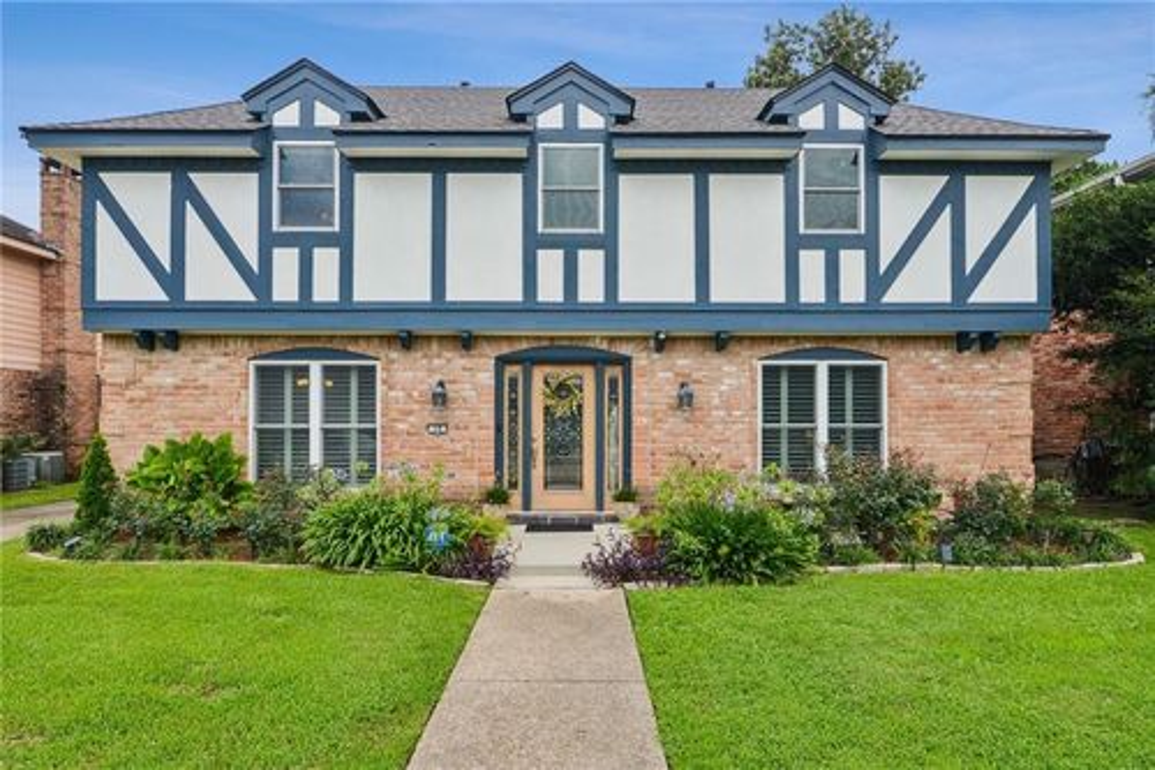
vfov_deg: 57.2
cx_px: 578
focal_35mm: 22
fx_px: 706
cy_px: 385
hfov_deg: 78.6
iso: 400
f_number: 13
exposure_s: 1/160
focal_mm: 22
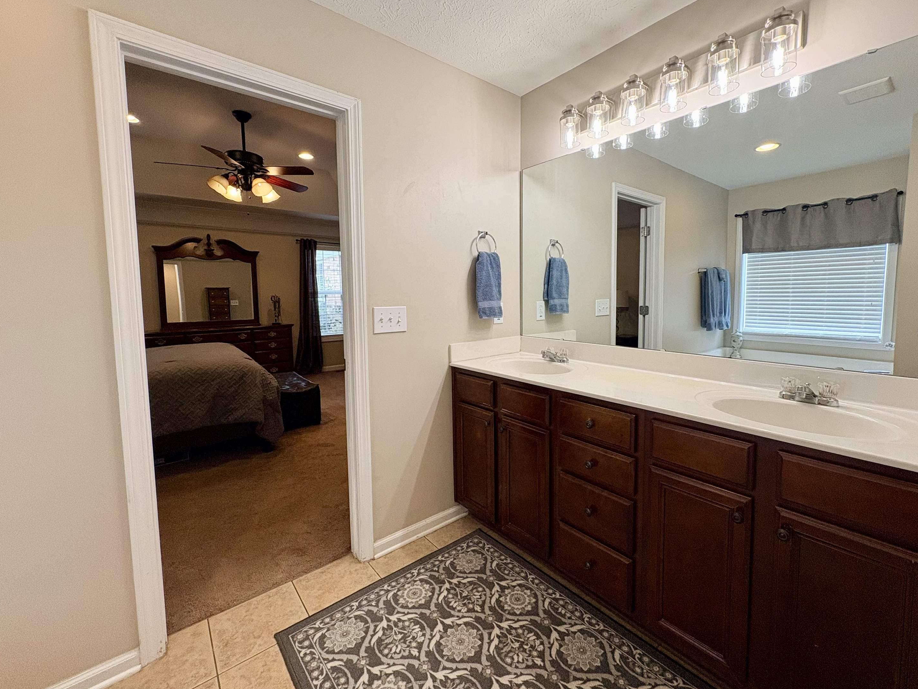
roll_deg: +1.2
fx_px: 398
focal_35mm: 15
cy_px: 323
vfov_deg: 81.7
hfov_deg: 98.0
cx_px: 488
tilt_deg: -4.0
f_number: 2.2
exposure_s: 1/120
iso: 160
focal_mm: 2.22
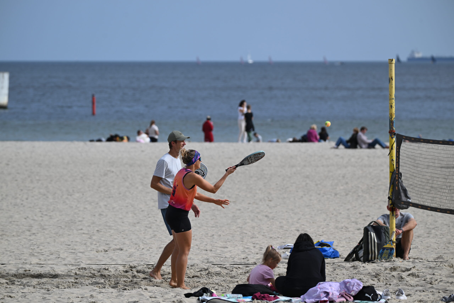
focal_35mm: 270
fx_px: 3405
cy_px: 152
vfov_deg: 5.1
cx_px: 227
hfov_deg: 7.6
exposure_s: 1/640
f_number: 5.6
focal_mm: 270
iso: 100
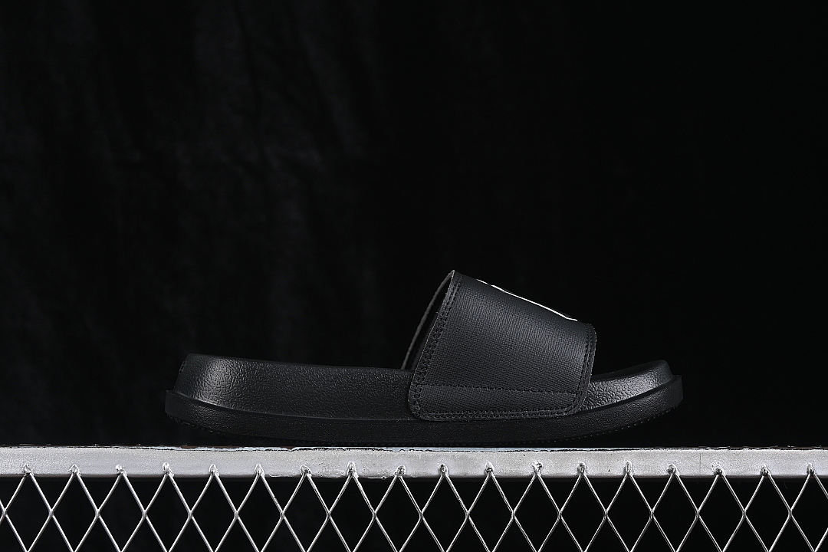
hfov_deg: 27.0
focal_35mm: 75
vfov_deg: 18.2
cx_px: 414
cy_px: 276
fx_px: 1725
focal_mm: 50
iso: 160
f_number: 6.3
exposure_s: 1/60
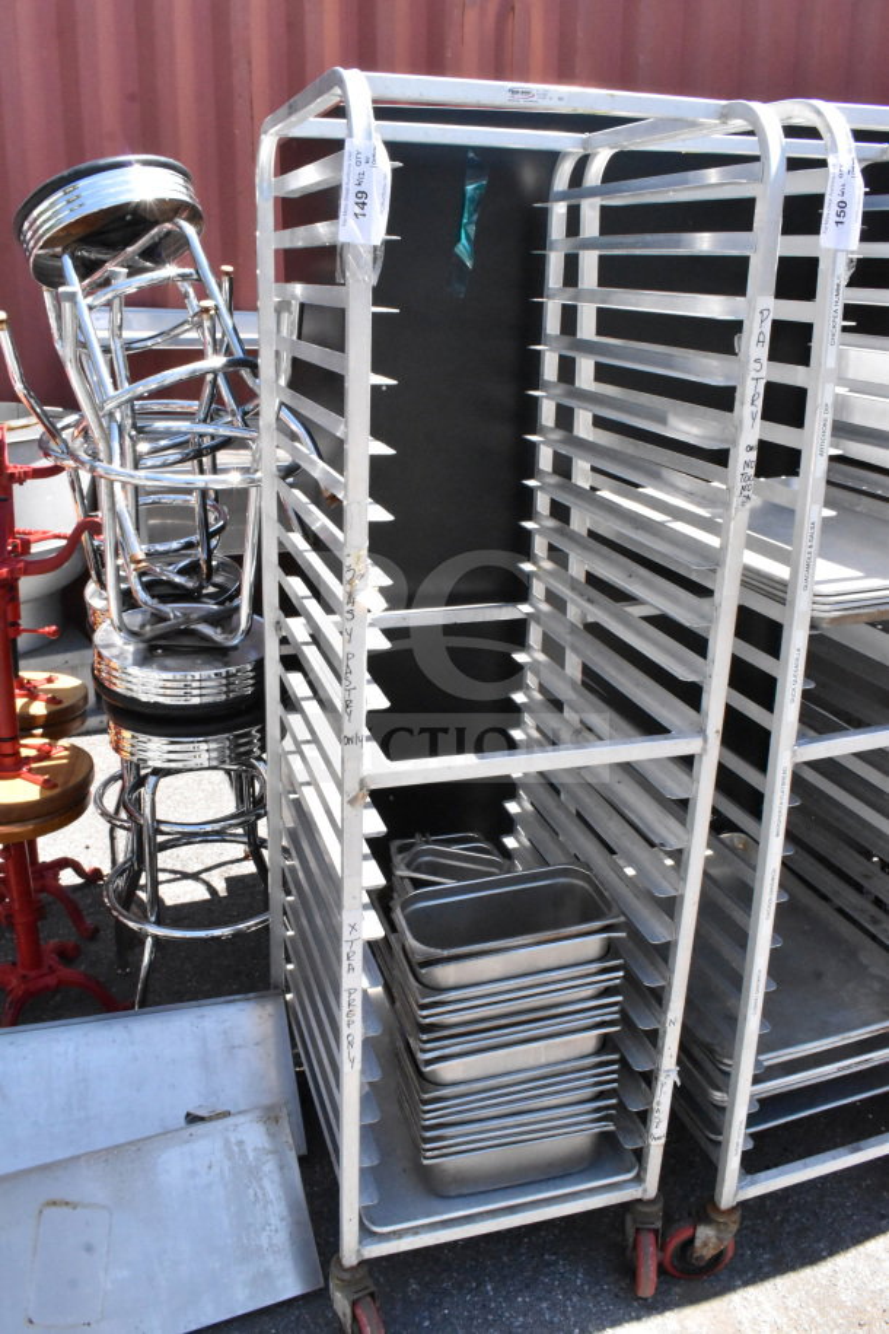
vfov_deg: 61.9
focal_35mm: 30
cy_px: 667
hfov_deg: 43.6
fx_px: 1111
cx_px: 444
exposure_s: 1/1250
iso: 6400
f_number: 18
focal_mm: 20
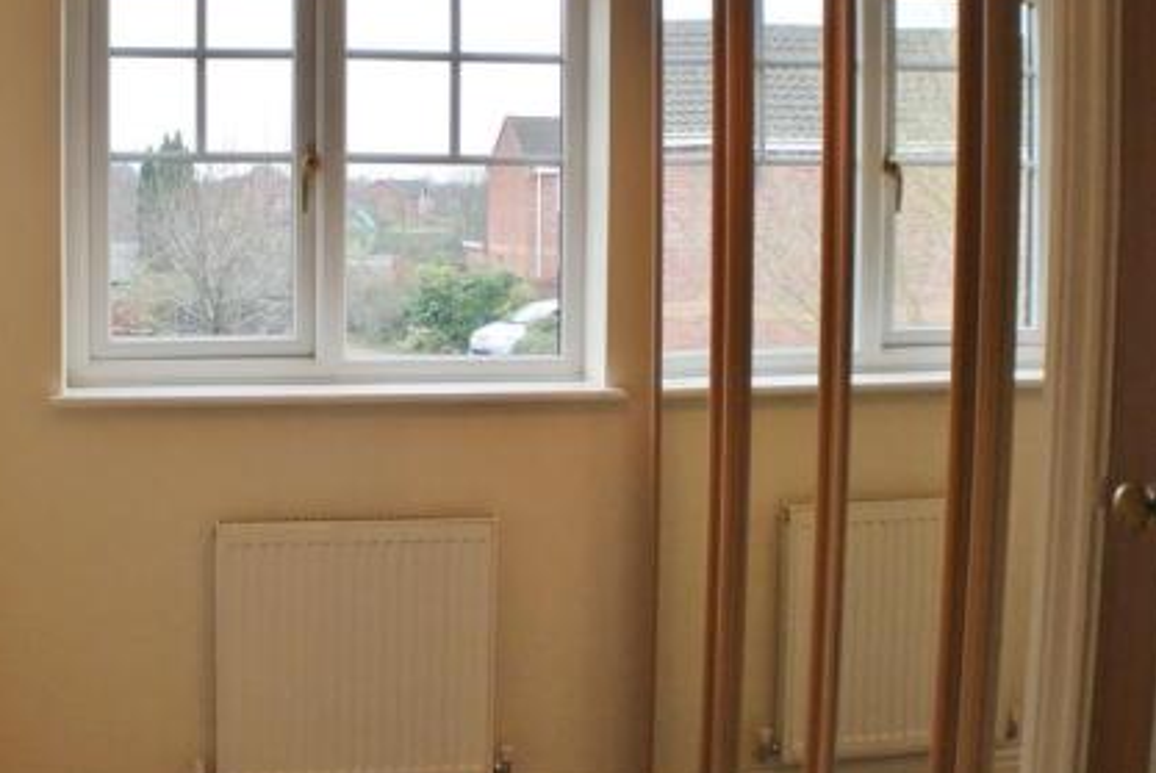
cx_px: 348
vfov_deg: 22.3
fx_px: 1961
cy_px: 306
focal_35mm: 61
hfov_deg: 32.5
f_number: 4
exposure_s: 1/60
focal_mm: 14.5
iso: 500
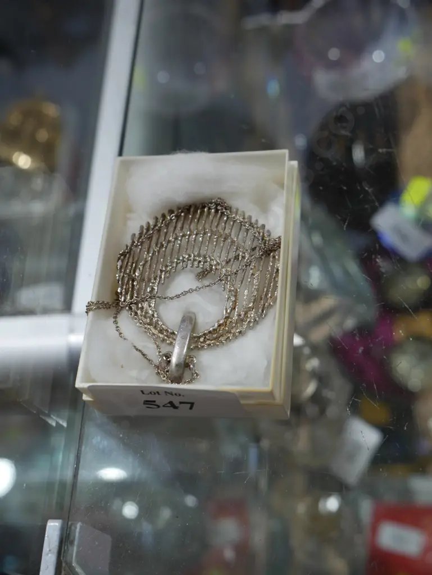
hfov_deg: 30.3
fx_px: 798
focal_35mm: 48
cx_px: 216
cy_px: 288
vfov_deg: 39.6
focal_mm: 24
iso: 250
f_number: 5.2
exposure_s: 1/60
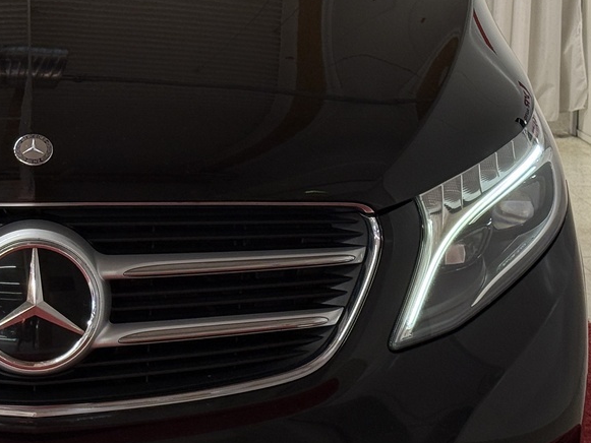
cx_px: 51
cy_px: 161
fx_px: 2032
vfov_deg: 12.4
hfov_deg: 16.3
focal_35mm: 119
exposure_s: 1/99
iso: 100
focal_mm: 6.76
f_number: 1.78
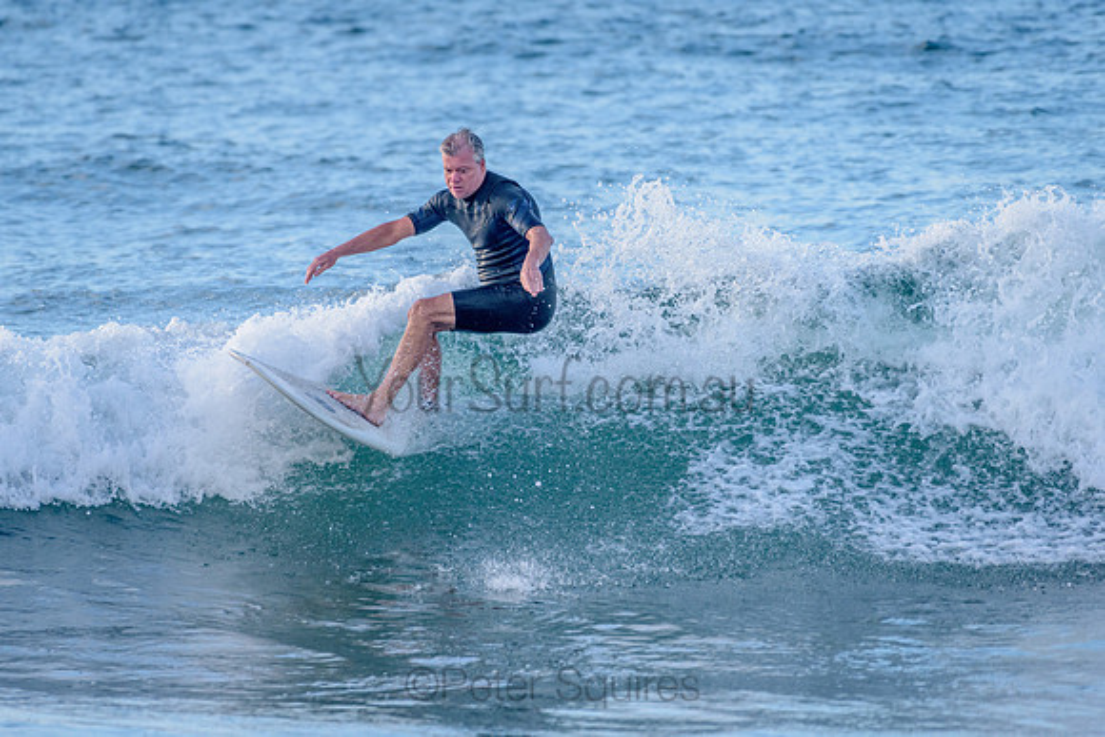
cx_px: 431
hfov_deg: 3.4
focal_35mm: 613
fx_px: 18818
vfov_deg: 2.2
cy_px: 285
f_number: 5.6
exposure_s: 1/1250
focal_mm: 500
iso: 450
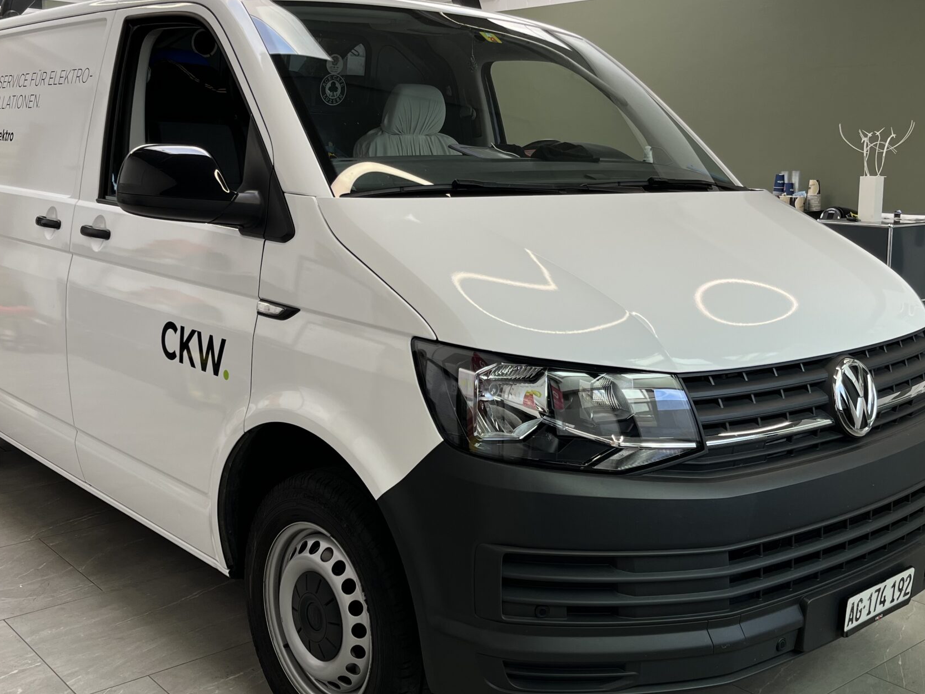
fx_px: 1069
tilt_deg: -7.3
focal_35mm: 40
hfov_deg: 46.8
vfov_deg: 35.8
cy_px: 276
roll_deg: -0.2
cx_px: 474
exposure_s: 1/130
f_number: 1.6
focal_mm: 5.1
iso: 32
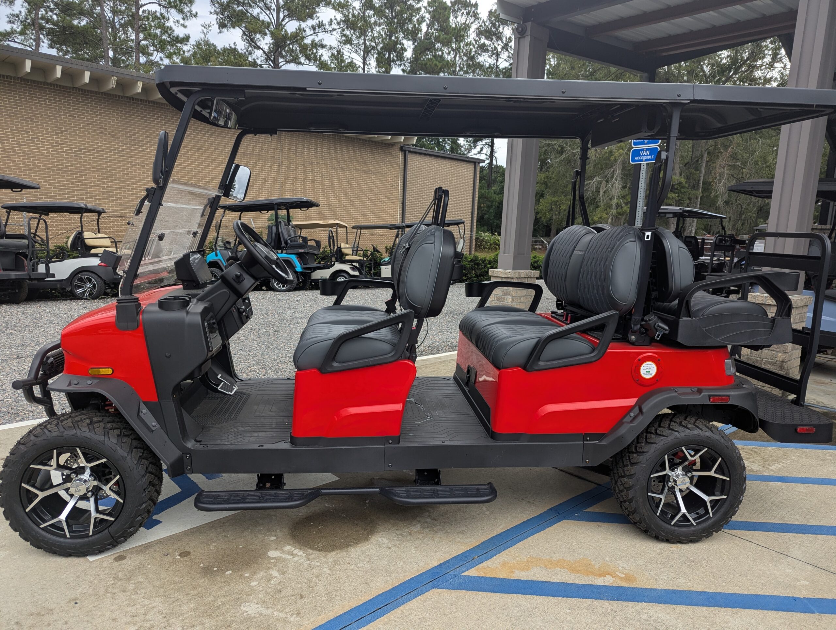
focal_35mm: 24
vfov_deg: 56.9
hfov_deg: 71.5
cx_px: 418
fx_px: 580
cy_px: 315
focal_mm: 6.81
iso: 33
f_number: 1.85
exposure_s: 1/284
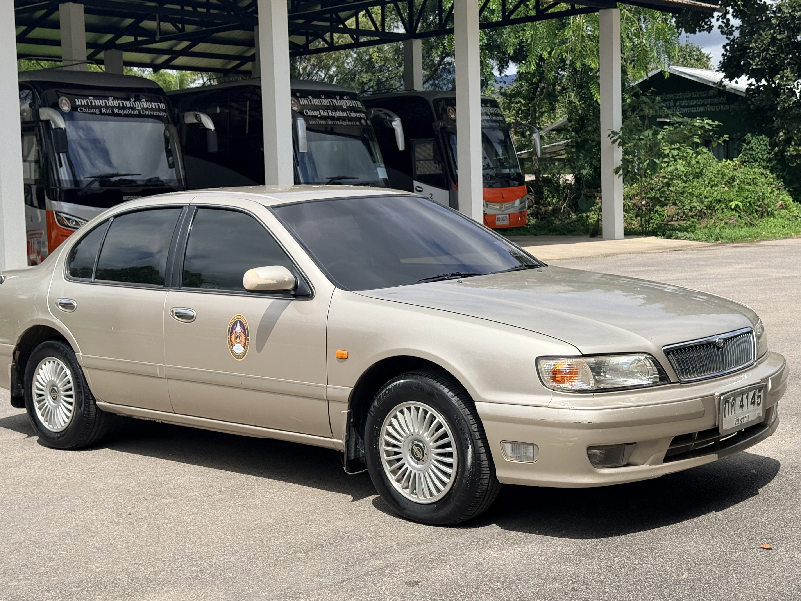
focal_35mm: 53
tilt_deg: -3.9
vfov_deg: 27.5
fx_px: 1226
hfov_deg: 36.2
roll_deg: +1.5
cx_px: 382
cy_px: 285
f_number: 1.78
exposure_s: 1/6536
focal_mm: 6.76
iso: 64
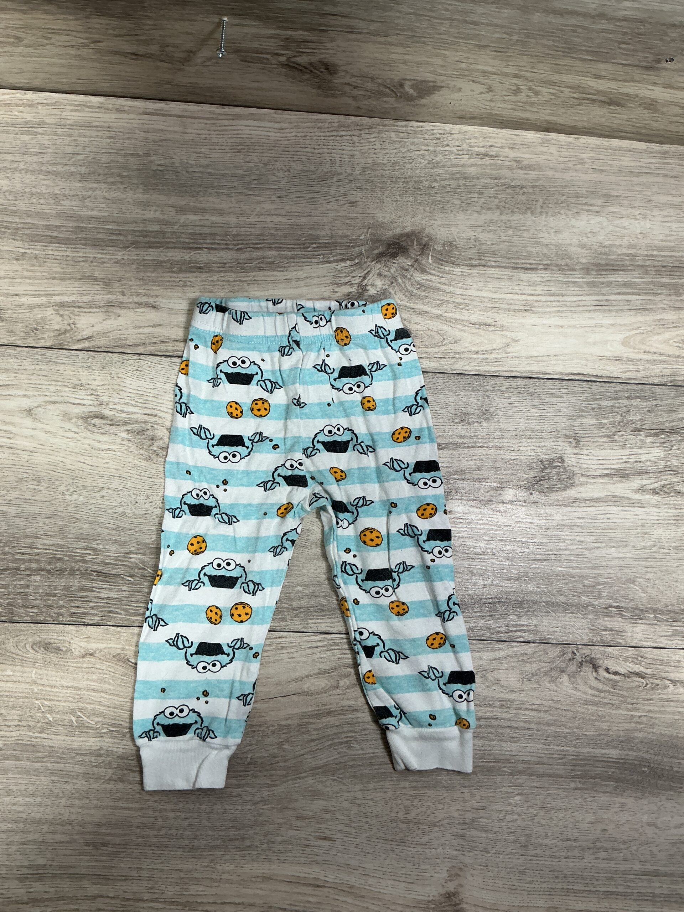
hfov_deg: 48.2
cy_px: 456
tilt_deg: -83.3
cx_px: 342
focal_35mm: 29
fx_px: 764
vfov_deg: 61.7
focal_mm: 3
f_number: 1.8
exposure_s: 1/50
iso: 40
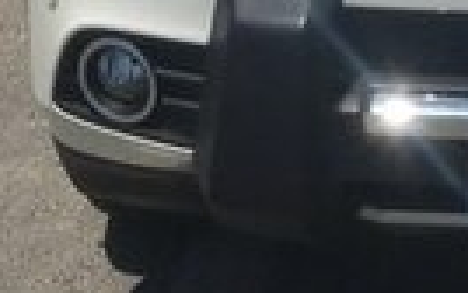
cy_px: -420
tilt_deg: -8.0
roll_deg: -0.1
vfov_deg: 8.0
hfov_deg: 13.2
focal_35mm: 151
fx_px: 1928
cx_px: 681
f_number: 2.2
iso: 25
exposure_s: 1/3846
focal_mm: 4.15
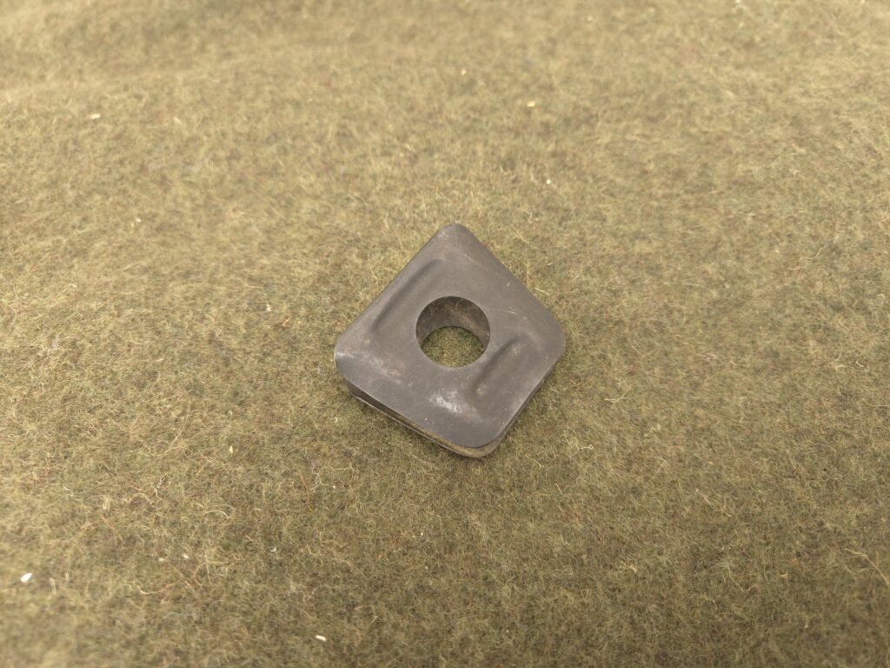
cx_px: 445
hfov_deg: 73.9
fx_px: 591
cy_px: 334
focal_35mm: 23
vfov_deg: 58.9
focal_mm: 5.4
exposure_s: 1/45
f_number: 1.8
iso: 200
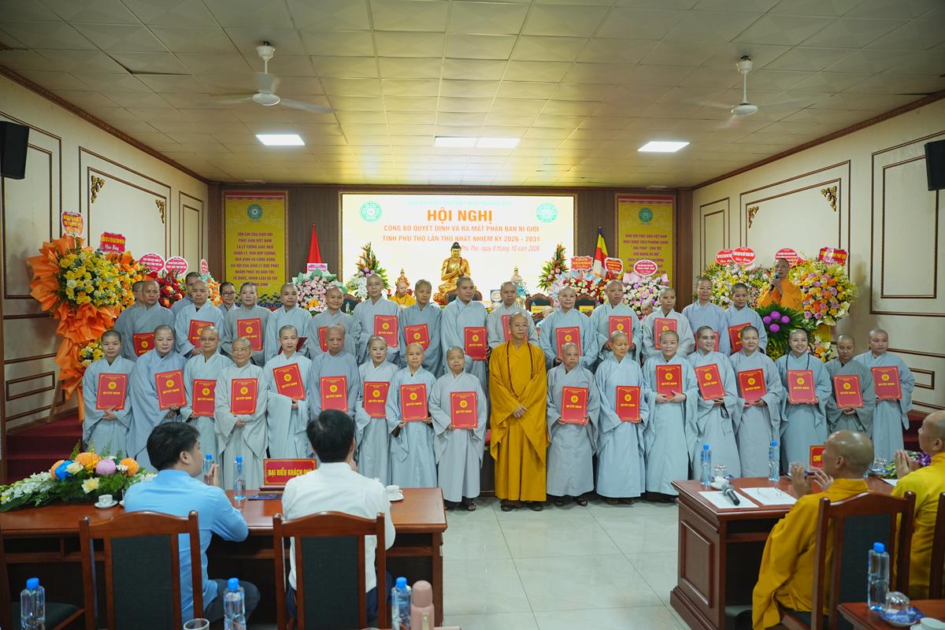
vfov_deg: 53.1
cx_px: 472
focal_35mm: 24
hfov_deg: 73.7
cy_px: 315
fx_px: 630
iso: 2500
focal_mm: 24
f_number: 3.2
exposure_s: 1/125
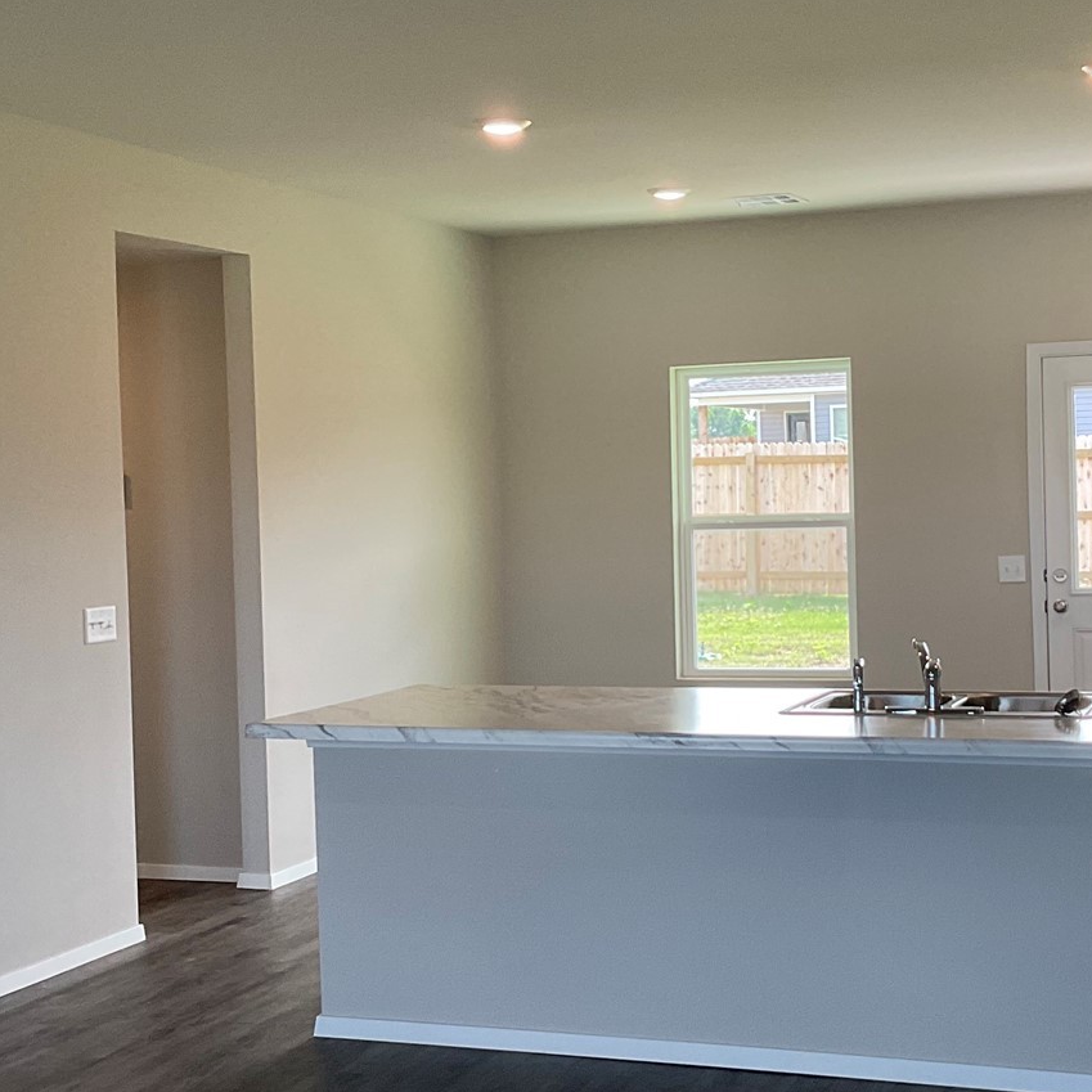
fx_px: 2070
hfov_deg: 29.5
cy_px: 539
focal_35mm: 58
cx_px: 657
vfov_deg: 29.6
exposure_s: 1/120
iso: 40
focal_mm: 3
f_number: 1.8
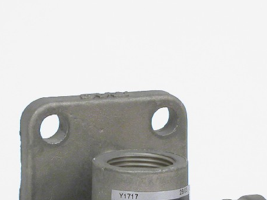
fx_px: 2323
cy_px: 225
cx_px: 144
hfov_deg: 6.6
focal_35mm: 301
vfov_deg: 4.9
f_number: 6.7
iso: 100
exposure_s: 1.5
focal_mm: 23.4
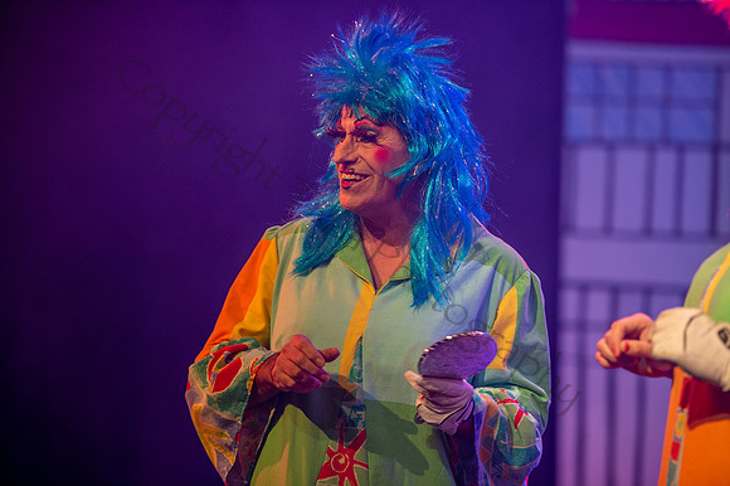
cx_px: 365
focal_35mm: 160
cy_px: 243
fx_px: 3242
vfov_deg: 8.6
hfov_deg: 12.8
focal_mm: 160
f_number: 2.8
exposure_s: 1/250
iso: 1000
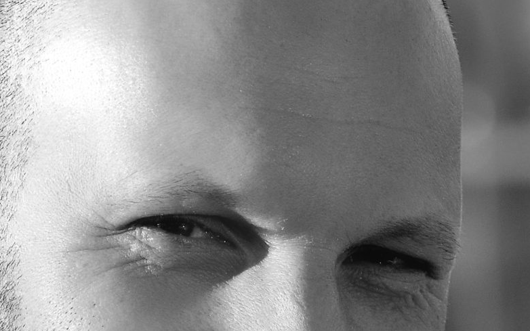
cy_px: 225
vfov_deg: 1.6
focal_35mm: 802
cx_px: 121
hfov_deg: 2.6
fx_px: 11586
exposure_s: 1/320
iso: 400
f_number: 6.3
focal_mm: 200
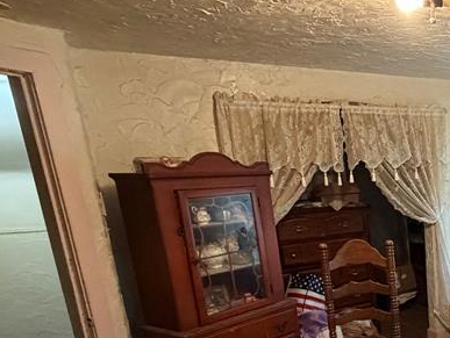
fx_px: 481
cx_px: 500
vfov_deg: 36.4
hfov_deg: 40.2
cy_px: 301
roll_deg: +0.2
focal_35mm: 37
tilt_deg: -16.3
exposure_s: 1/60
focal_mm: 2.22
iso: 800
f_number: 2.2
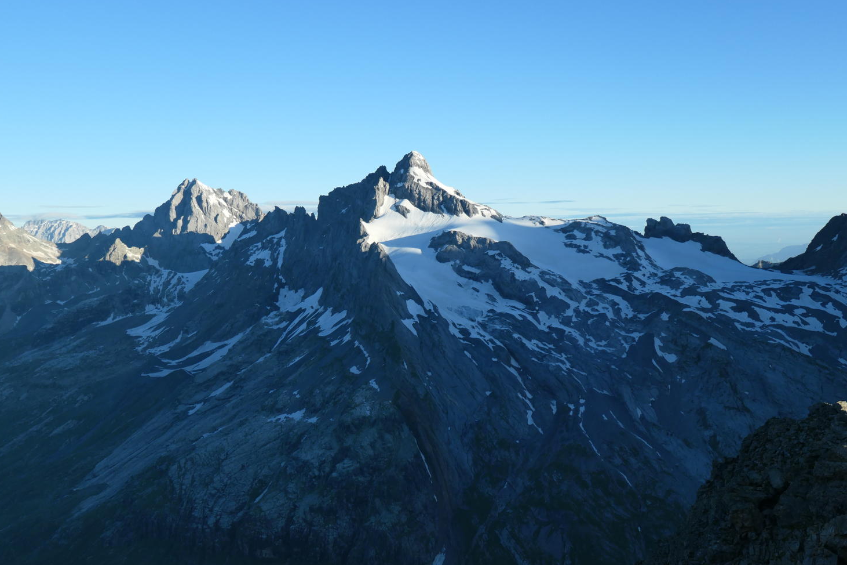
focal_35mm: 39
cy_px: 279
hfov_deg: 49.6
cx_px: 419
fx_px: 917
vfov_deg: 34.2
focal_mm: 14
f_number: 3.8
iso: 200
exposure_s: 1/800
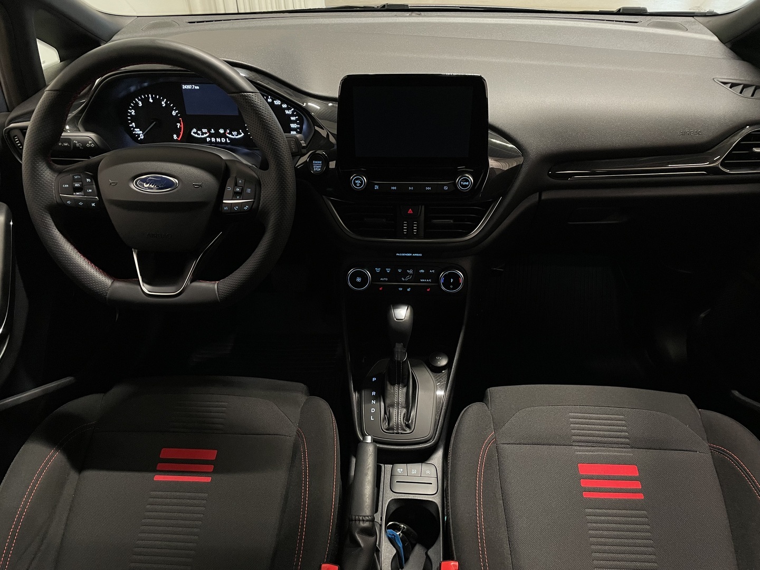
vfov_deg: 53.1
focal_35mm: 26
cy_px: 285
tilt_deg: -37.8
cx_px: 380
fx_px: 571
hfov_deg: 67.3
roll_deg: +1.6
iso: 250
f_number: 1.6
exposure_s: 1/50
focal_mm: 4.2
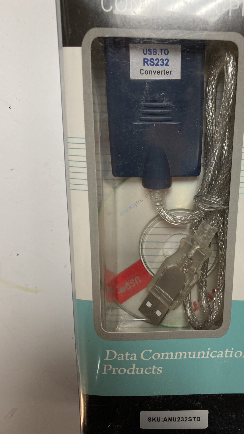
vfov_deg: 56.6
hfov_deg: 33.1
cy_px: 219
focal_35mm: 35
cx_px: 180
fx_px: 403
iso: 80
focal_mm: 3.99
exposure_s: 1/60
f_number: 1.8
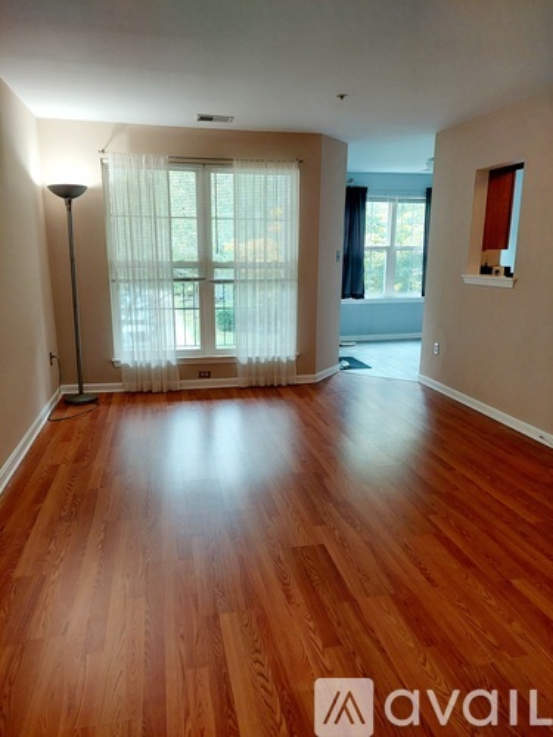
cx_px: 276
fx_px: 511
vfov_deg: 71.6
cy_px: 368
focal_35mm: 24
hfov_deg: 56.8
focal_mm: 5.23
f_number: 1.8
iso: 100
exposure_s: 1/60.2
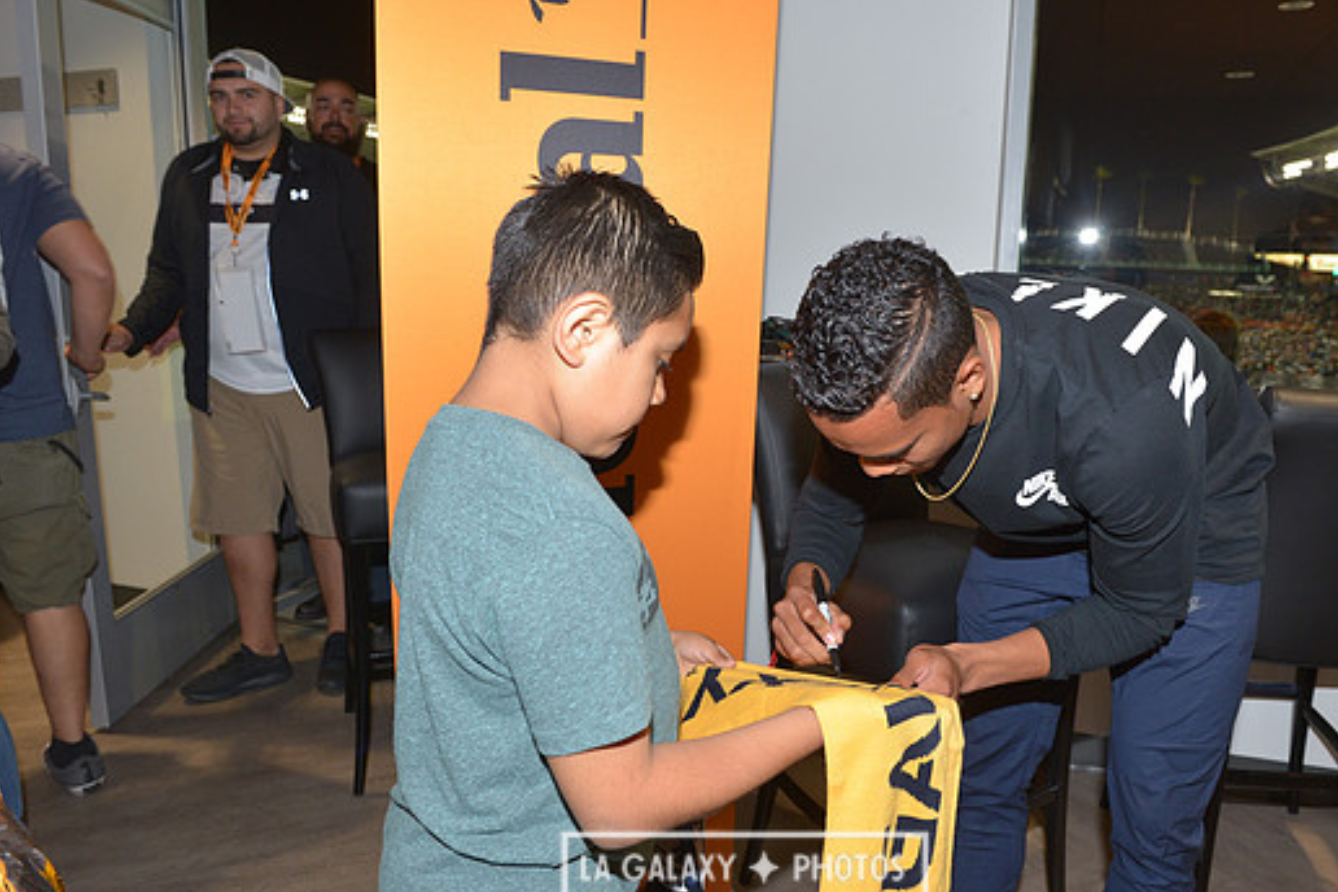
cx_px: 744
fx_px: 1003
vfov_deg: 47.9
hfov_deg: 67.2
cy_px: 478
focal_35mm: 27
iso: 800
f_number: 7.1
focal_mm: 24
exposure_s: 1/60
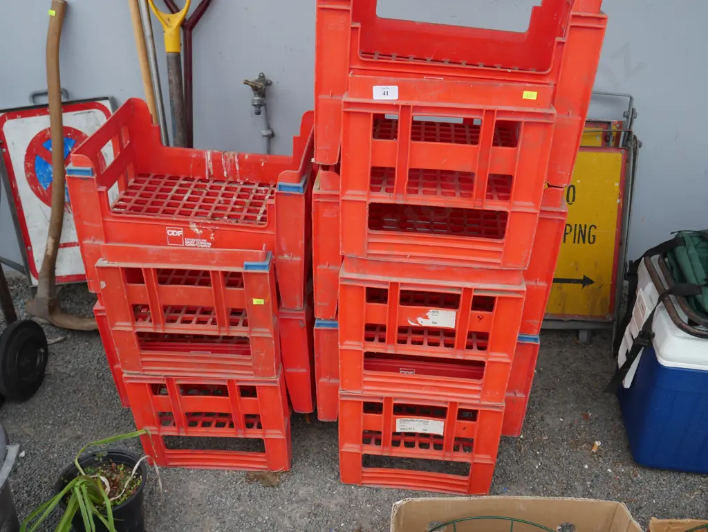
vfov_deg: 41.8
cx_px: 354
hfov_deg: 53.9
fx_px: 696
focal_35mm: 34
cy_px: 266
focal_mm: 17
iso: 200
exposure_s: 1/200
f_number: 4.5
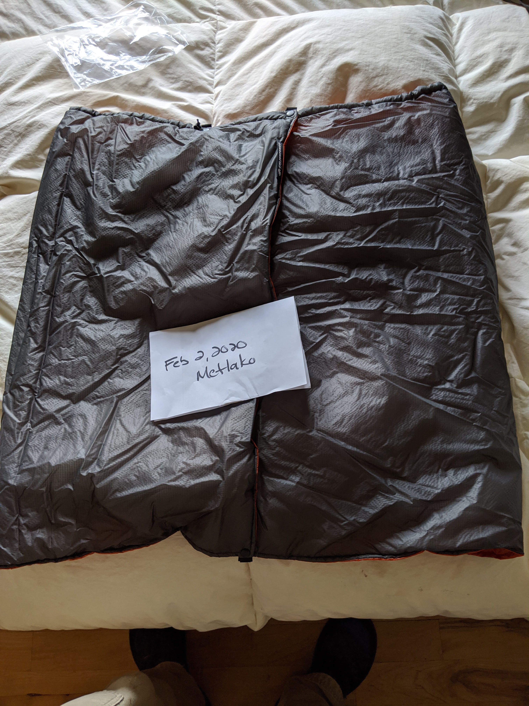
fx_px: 550
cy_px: 353
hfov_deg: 51.4
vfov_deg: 65.3
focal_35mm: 27
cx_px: 264
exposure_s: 1/24
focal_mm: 4.44
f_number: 1.8
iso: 90
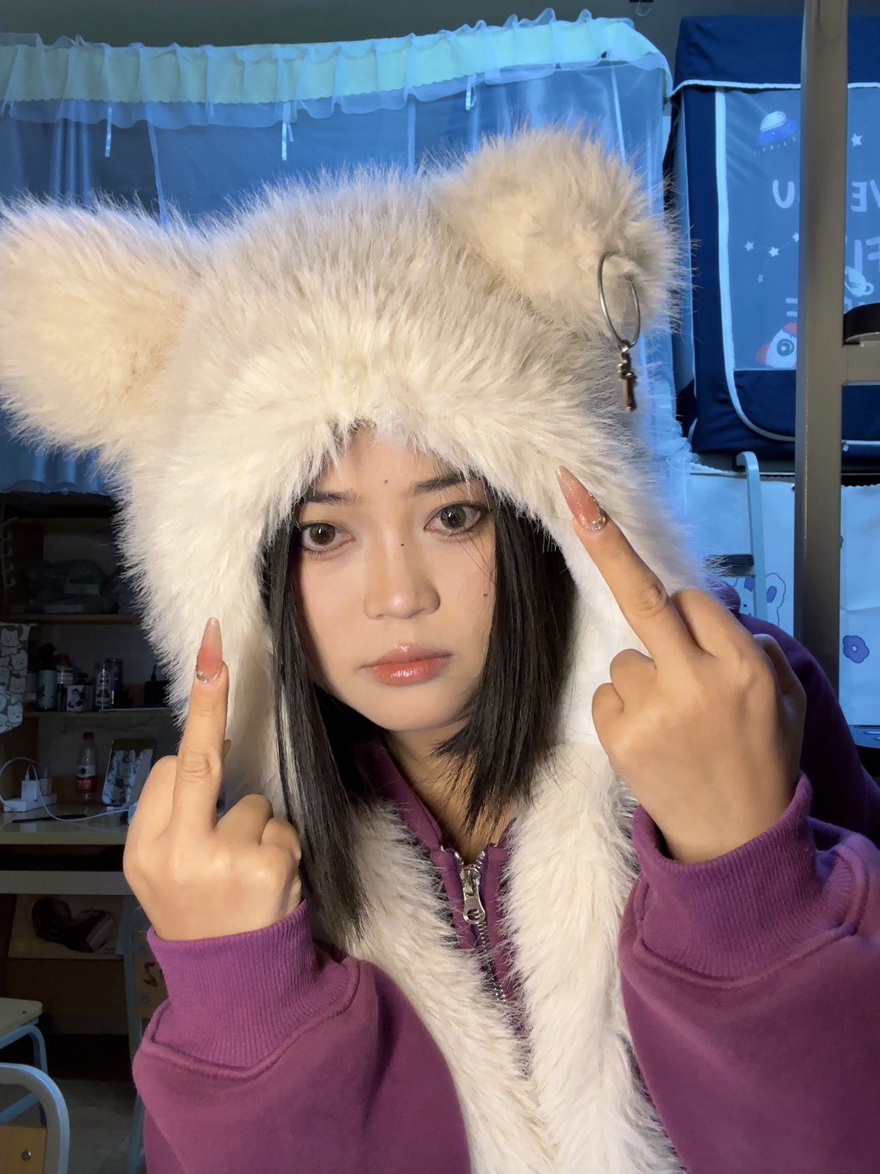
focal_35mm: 30
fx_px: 1017
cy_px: 587
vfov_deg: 60.0
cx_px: 440
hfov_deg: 46.8
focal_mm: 2.69
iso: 160
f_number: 1.9
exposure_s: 1/60
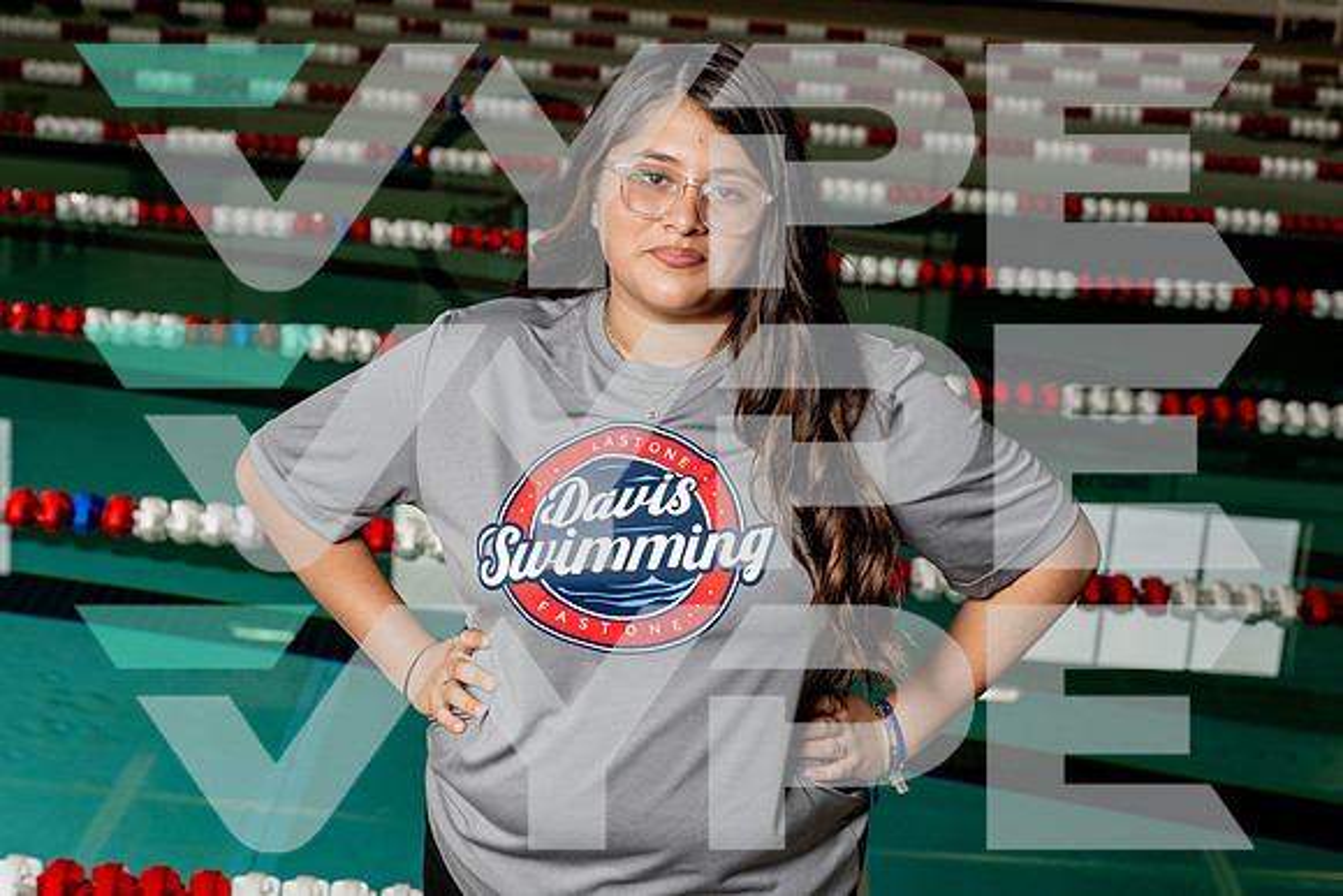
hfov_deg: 30.6
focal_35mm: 66
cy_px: 448
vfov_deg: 20.7
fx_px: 2459
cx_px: 672
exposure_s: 1/250
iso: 320
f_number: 7.1
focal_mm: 64
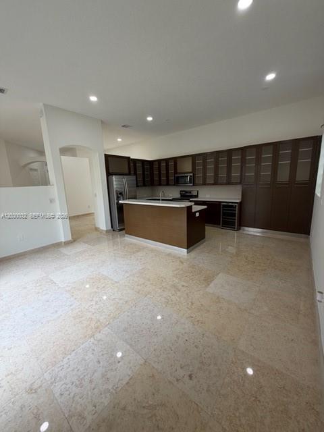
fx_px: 175
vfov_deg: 102.1
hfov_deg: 85.7
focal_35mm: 14
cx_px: 162
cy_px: 216
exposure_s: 1/121
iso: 80
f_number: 2.2
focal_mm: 2.22
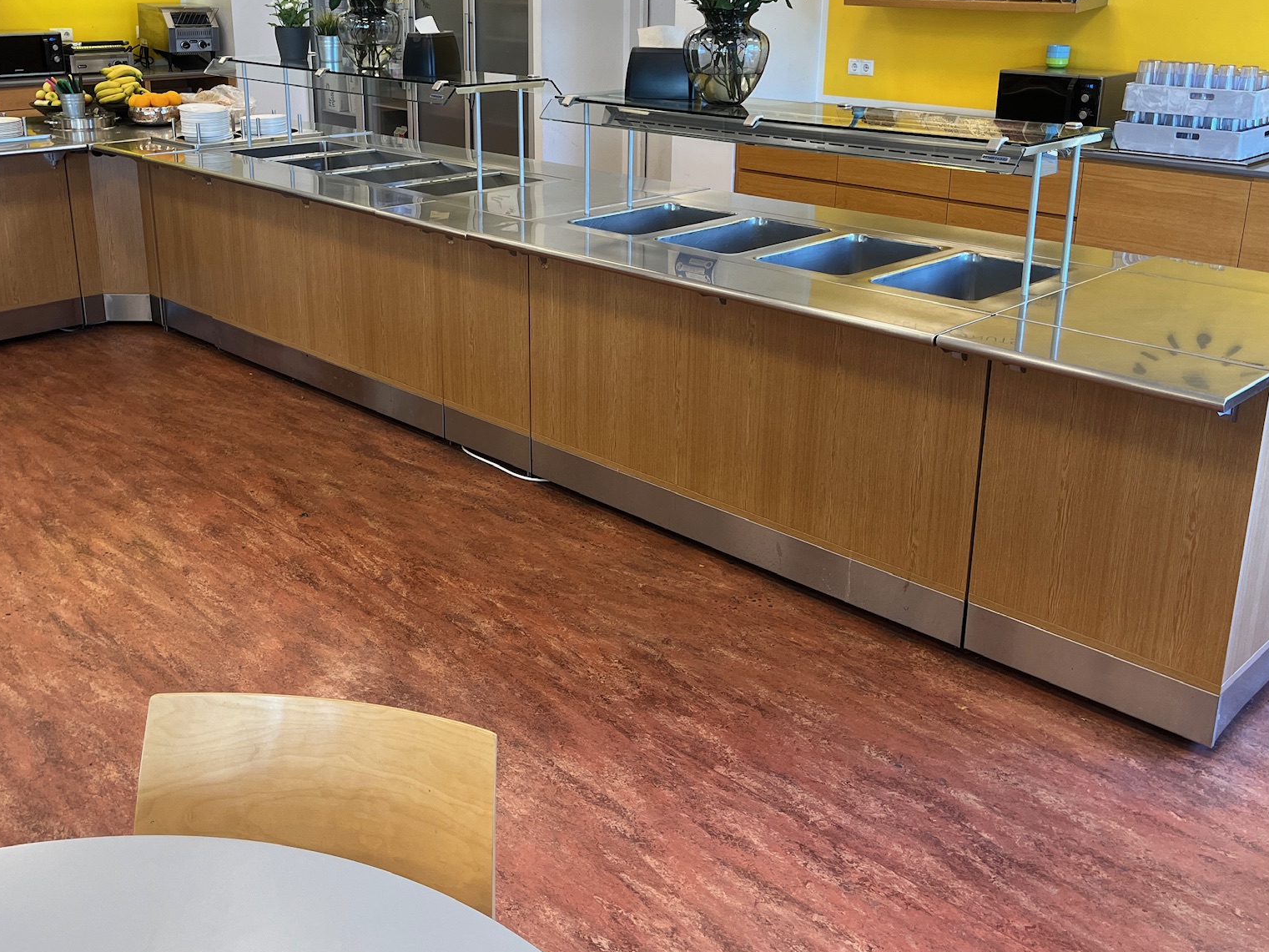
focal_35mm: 35
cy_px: 350
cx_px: 596
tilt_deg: -17.4
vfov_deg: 40.4
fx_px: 1283
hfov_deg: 52.6
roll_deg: +0.4
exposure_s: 1/100
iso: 100
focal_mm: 5.1
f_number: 1.6
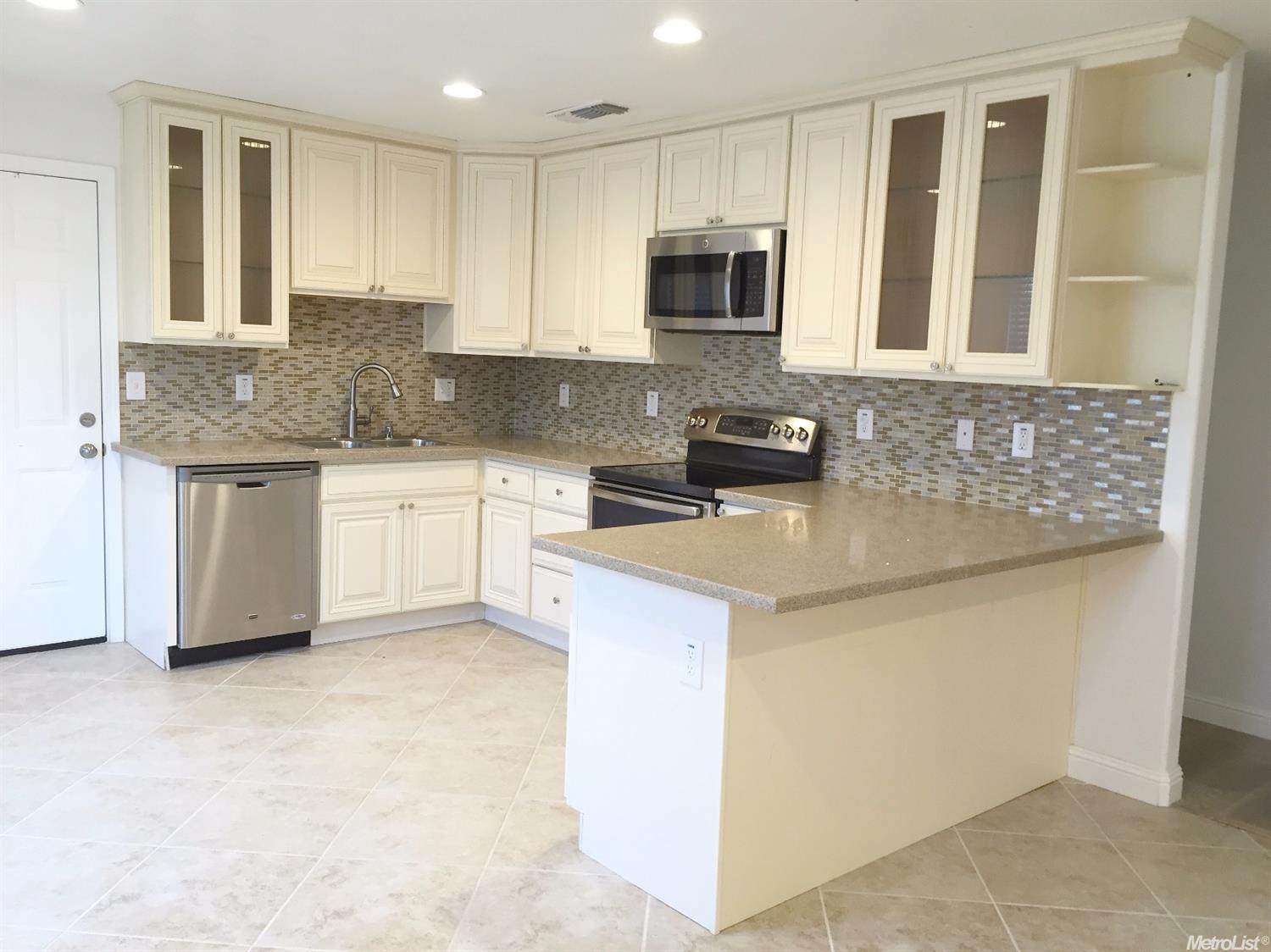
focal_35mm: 29
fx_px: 1064
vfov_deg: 48.2
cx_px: 636
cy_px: 476
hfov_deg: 61.7
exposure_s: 1/30
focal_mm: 4.15
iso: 80
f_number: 2.2
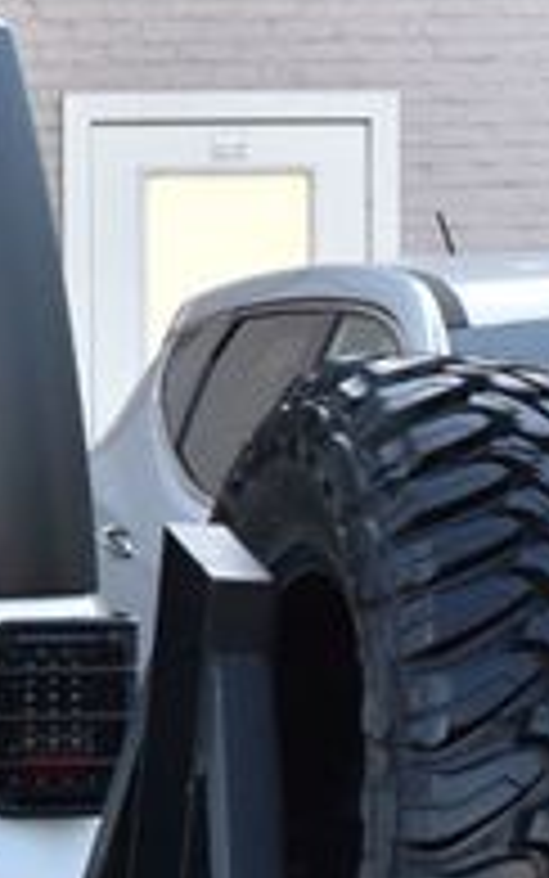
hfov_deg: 8.5
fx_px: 3485
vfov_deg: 14.3
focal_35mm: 146
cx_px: -612
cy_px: 617
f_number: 9
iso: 400
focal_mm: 29
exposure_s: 1/100
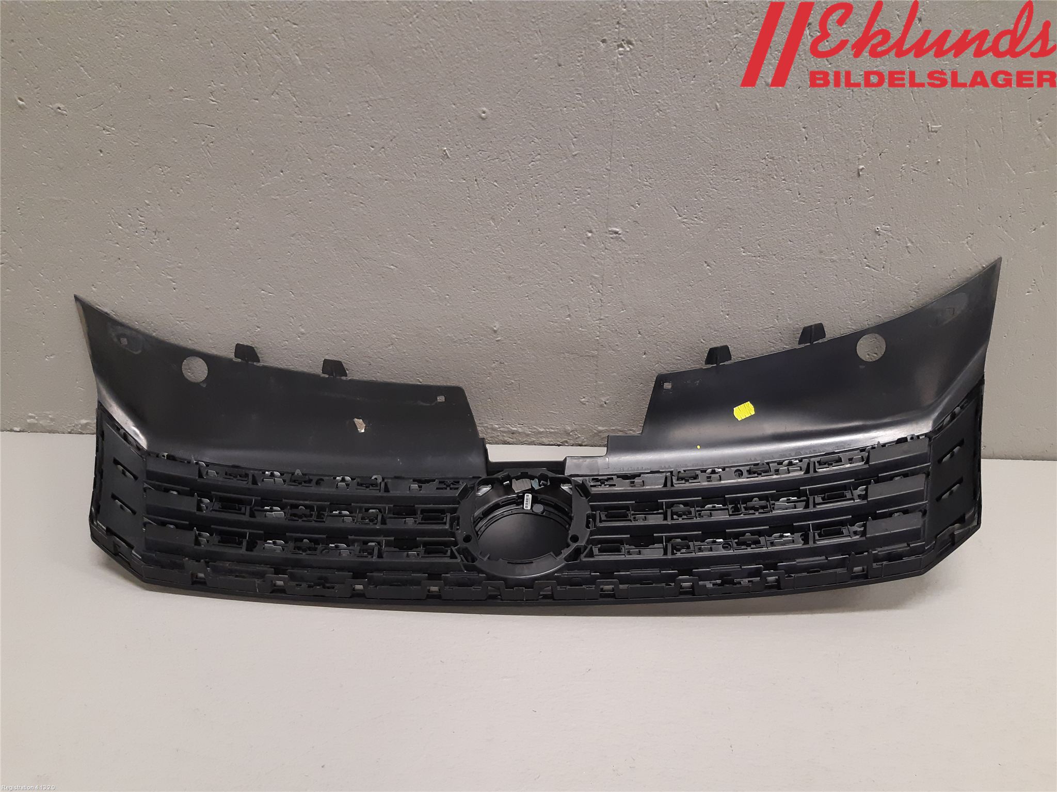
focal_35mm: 26
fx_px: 794
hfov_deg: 67.3
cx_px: 528
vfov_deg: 53.1
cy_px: 396
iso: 160
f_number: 1.7
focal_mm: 3.93
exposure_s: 1/50
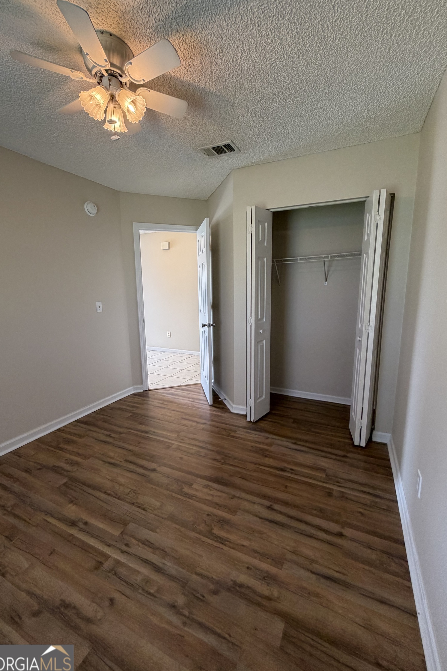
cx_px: 229
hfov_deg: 77.3
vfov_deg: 100.4
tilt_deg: -9.3
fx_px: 279
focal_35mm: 15
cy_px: 334
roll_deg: +0.4
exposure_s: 1/60
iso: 200
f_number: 2.2
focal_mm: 2.22
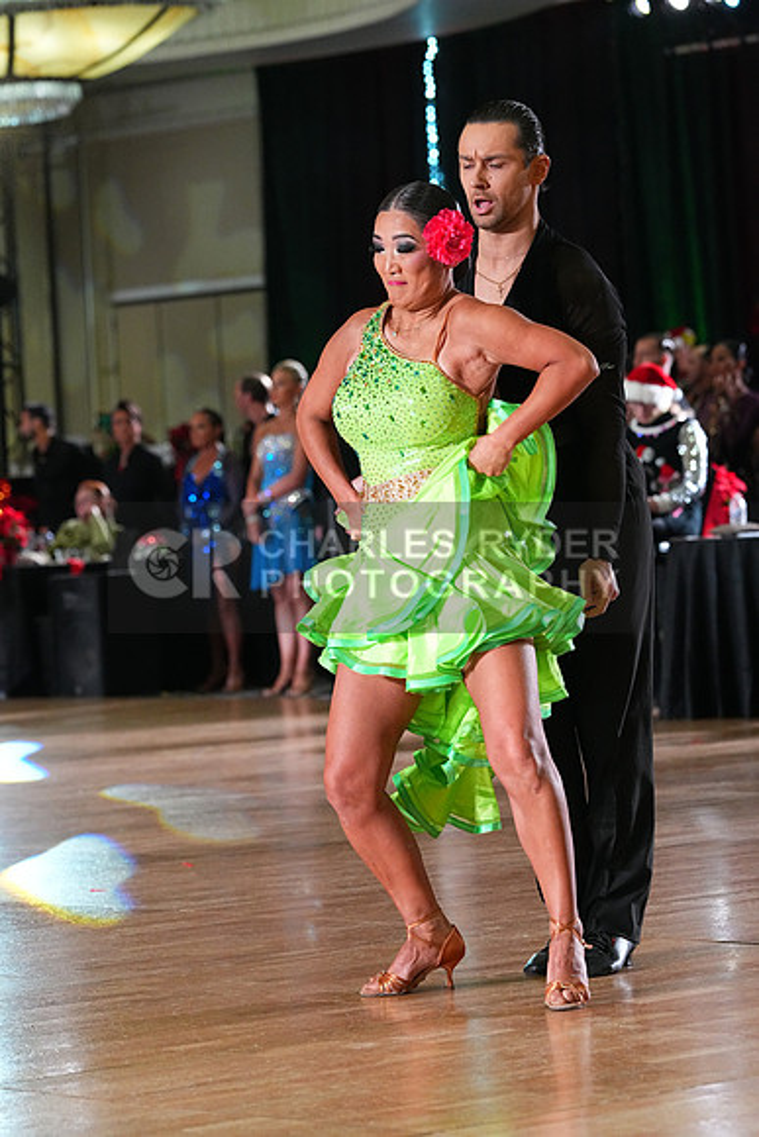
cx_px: 380
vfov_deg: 15.2
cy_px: 568
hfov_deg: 10.2
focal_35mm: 135
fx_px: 4266
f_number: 5
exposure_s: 1/400
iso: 8000
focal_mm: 135
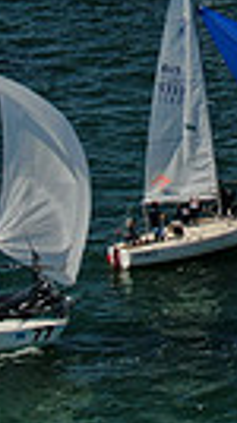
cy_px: -144
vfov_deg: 9.5
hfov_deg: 5.4
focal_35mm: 222
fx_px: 2490
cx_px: 335
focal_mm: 8.42
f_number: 3.8
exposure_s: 1/2500
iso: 100
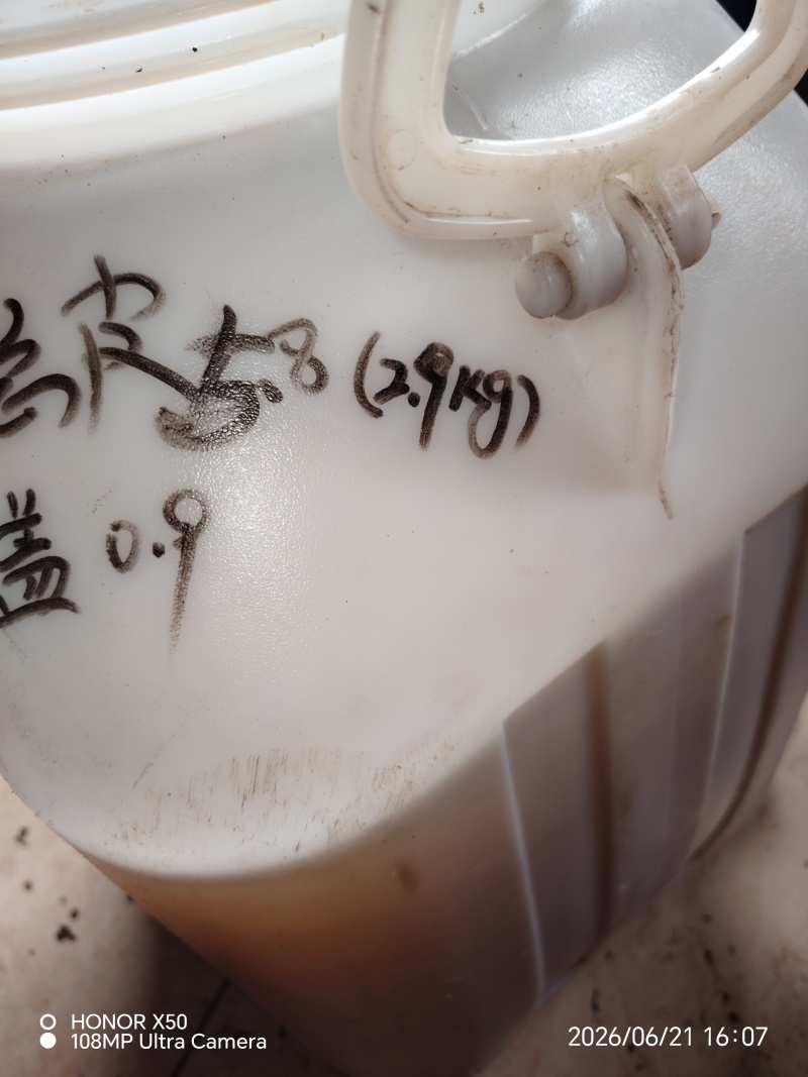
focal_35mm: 24
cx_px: 404
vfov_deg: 71.6
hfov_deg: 56.8
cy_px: 538
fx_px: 747
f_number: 1.75
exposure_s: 1/50
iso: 466
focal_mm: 5.25
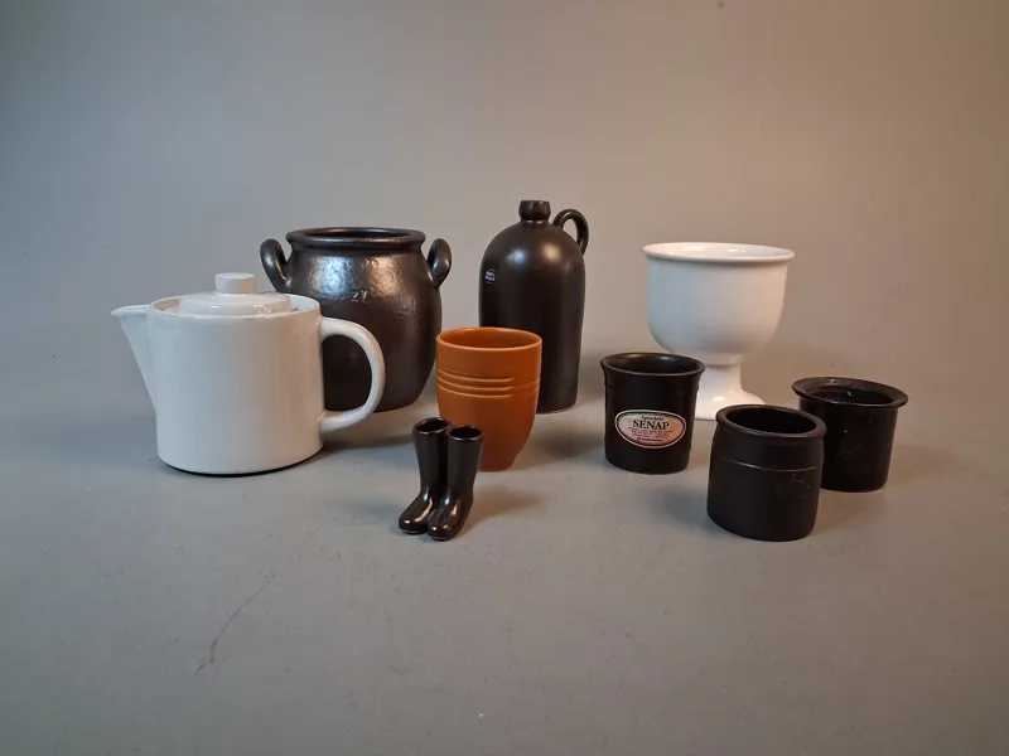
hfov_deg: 65.3
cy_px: 378
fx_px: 787
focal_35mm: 27
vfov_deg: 51.4
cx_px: 504
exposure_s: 1/50
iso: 400
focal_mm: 4
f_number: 1.8
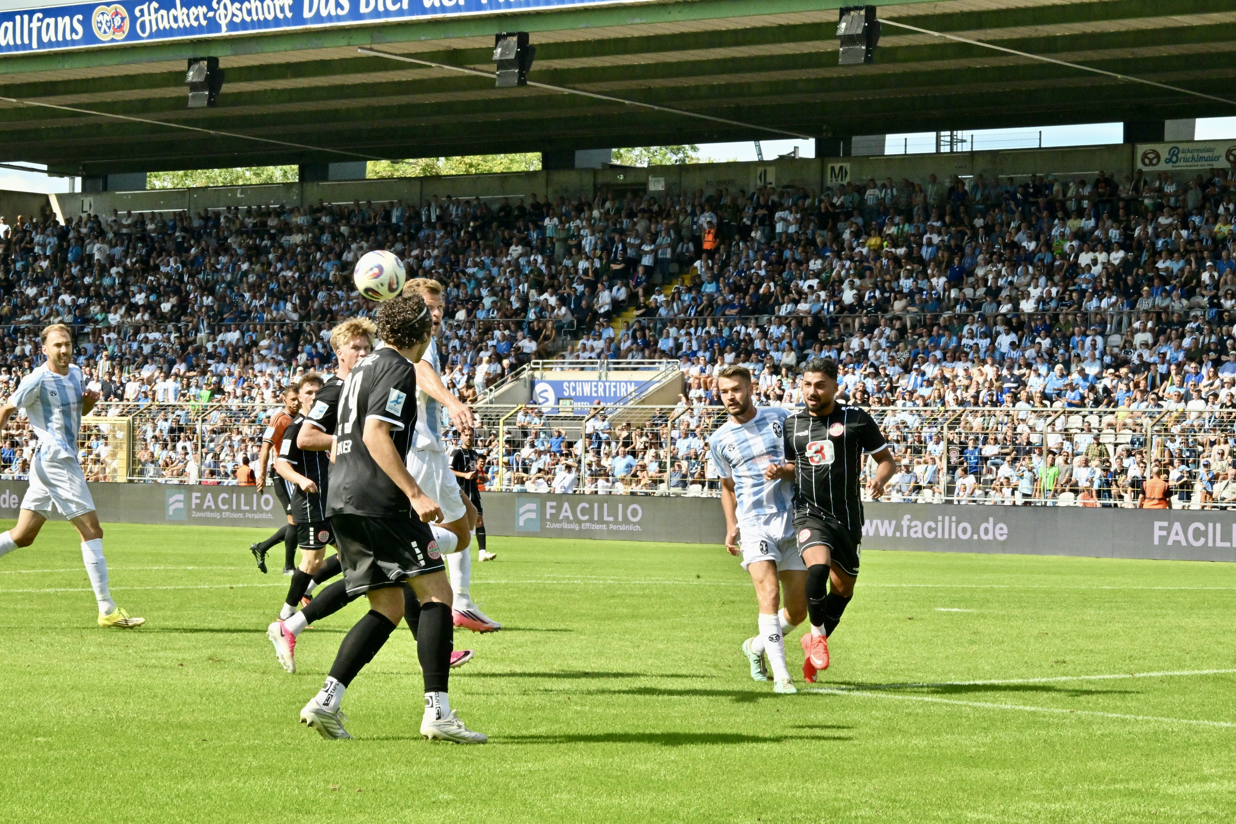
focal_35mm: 105
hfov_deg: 19.5
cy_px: 412
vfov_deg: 13.0
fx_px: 3605
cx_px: 618
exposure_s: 1/1250
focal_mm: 105
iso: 3200
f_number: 25
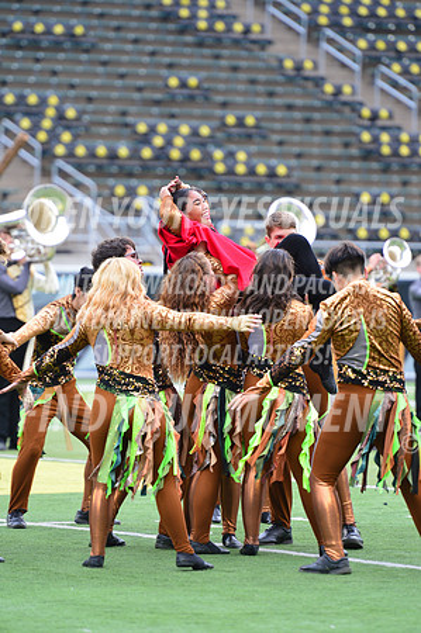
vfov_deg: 7.9
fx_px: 4571
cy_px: 316
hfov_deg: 5.3
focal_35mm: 260
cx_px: 210
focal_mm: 260
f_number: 4.5
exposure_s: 1/250
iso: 640
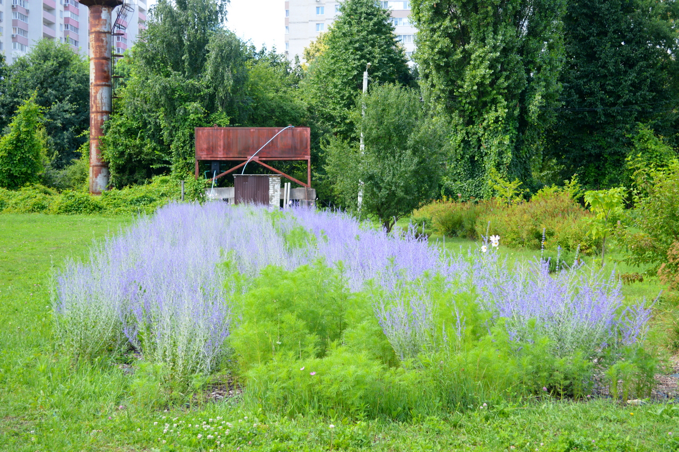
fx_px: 1074
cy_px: 226
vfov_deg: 23.7
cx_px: 340
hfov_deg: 35.1
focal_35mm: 57
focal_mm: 38
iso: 140
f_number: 5.6
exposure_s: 1/125
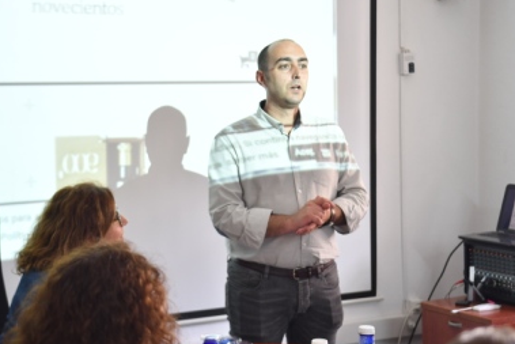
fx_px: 1016
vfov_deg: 19.2
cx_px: 224
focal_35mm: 71
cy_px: 146
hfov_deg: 28.4
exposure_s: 1/60
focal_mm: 40
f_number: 2.8
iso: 640
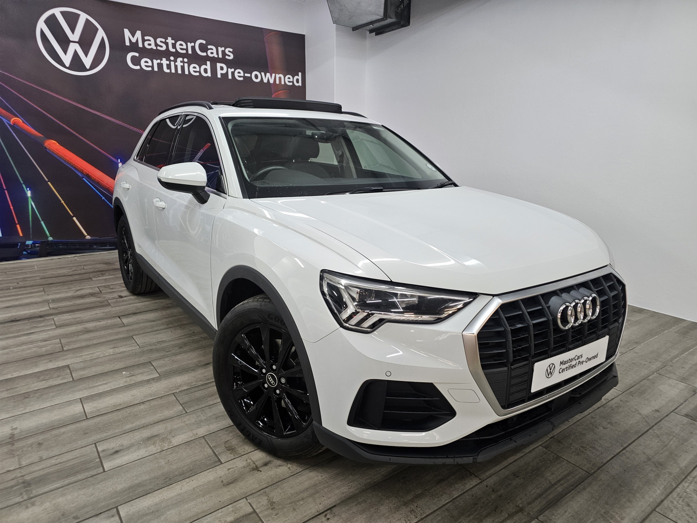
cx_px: 348
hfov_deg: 73.9
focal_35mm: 23
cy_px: 262
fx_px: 463
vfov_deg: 58.9
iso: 250
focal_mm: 6.3
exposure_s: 1/100
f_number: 1.7
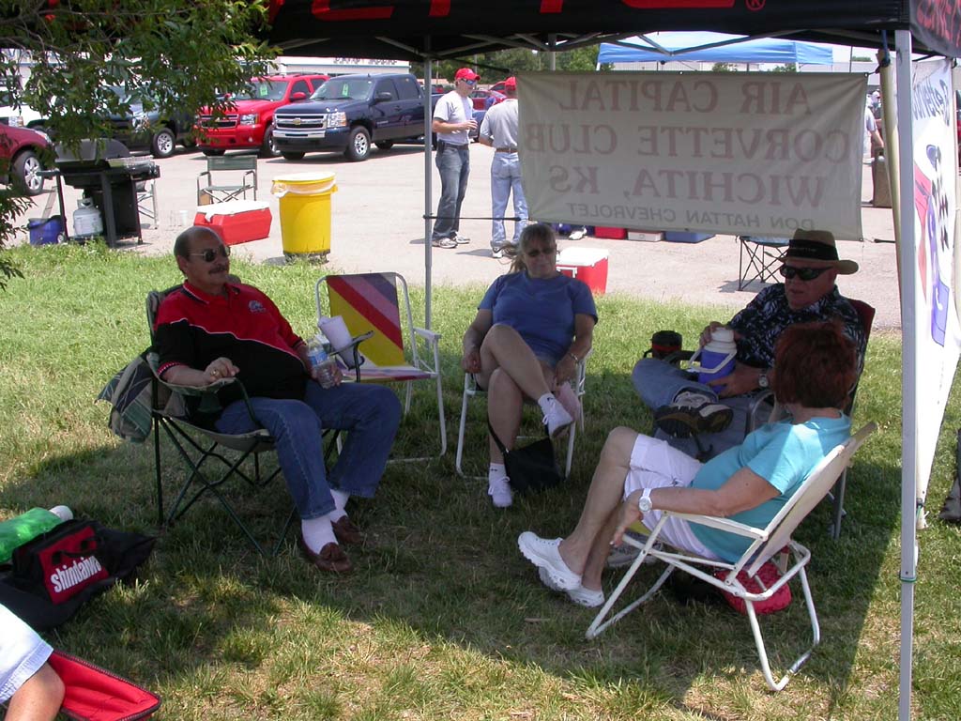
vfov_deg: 37.7
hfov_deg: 49.0
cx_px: 480
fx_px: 1055
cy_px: 360
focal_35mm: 38
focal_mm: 7.85
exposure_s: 1/264
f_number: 6
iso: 100
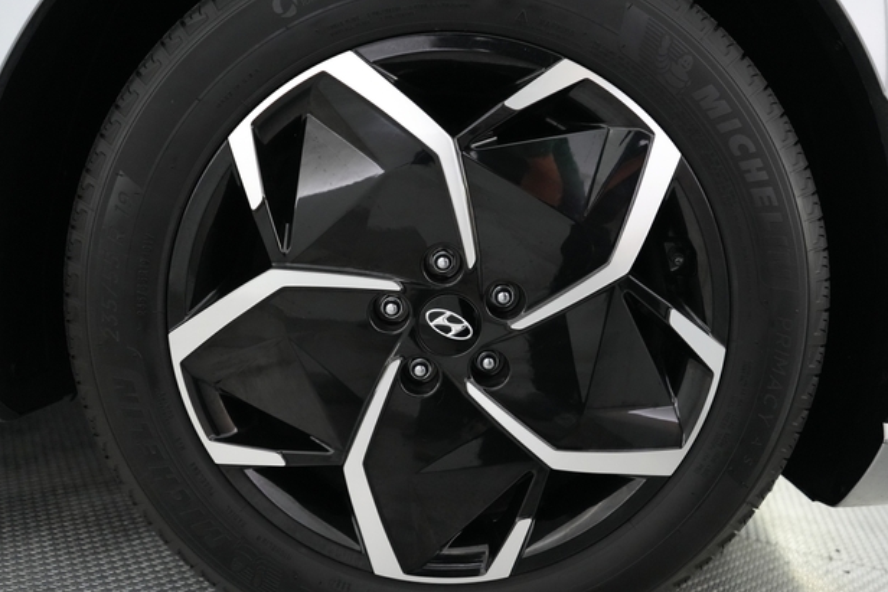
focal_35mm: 27
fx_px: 666
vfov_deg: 48.0
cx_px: 451
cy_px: 297
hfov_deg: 67.4
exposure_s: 1/160
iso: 5000
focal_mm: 26
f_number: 2.8
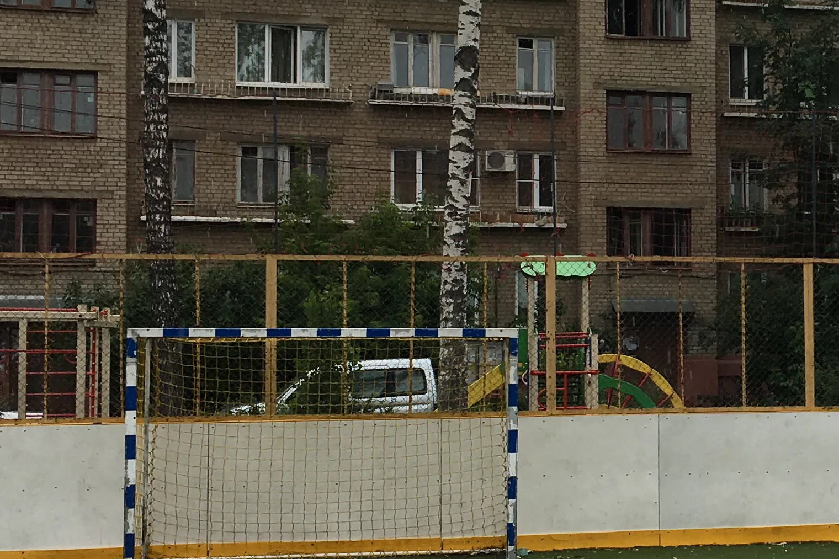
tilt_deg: +1.8
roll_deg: -0.3
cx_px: 879
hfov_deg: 24.0
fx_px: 1864
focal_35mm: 80
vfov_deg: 17.1
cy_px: 273
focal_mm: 4.15
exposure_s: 1/746
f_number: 2.2
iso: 25
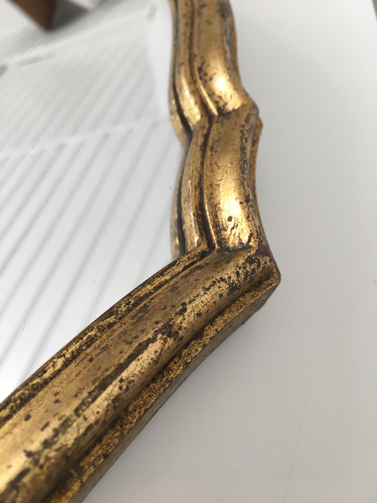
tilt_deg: -53.3
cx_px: 188
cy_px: 252
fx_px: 421
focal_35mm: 29
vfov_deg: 61.7
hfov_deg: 48.2
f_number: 2.2
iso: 25
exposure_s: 1/33
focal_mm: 4.15
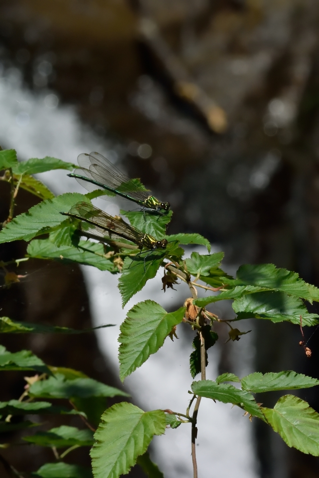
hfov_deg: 4.9
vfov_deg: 7.3
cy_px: 239
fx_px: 3761
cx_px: 160
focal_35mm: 283
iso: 800
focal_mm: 105
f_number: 16
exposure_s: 1/500
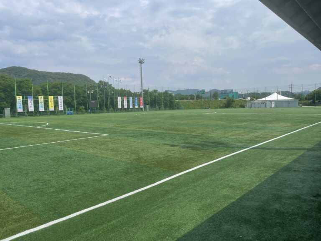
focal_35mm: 26
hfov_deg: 67.3
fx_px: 241
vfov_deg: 53.1
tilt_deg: -2.9
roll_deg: +1.9
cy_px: 120
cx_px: 160
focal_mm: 4.2
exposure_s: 1/5556
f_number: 1.6
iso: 32
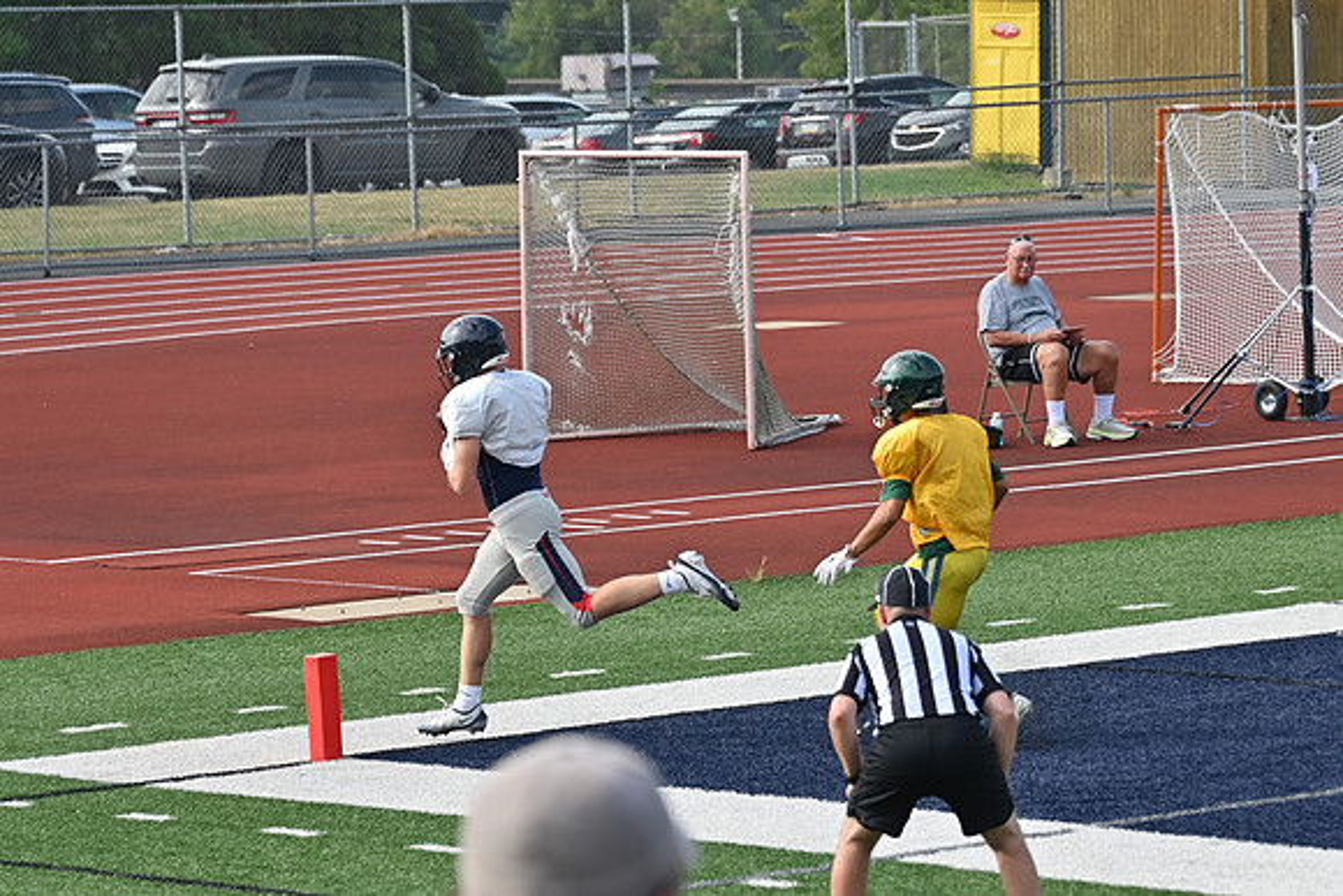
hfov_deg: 10.2
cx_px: 672
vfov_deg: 6.8
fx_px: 7537
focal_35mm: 202
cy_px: 448
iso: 250
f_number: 5.6
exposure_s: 1/800
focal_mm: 135
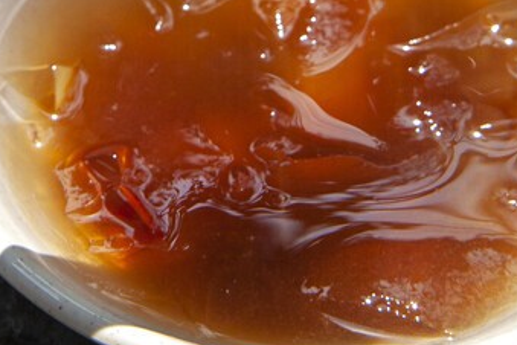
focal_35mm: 151
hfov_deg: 13.5
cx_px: 122
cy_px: -136
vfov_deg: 8.9
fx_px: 2168
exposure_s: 1/640
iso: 320
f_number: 10
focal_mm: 40
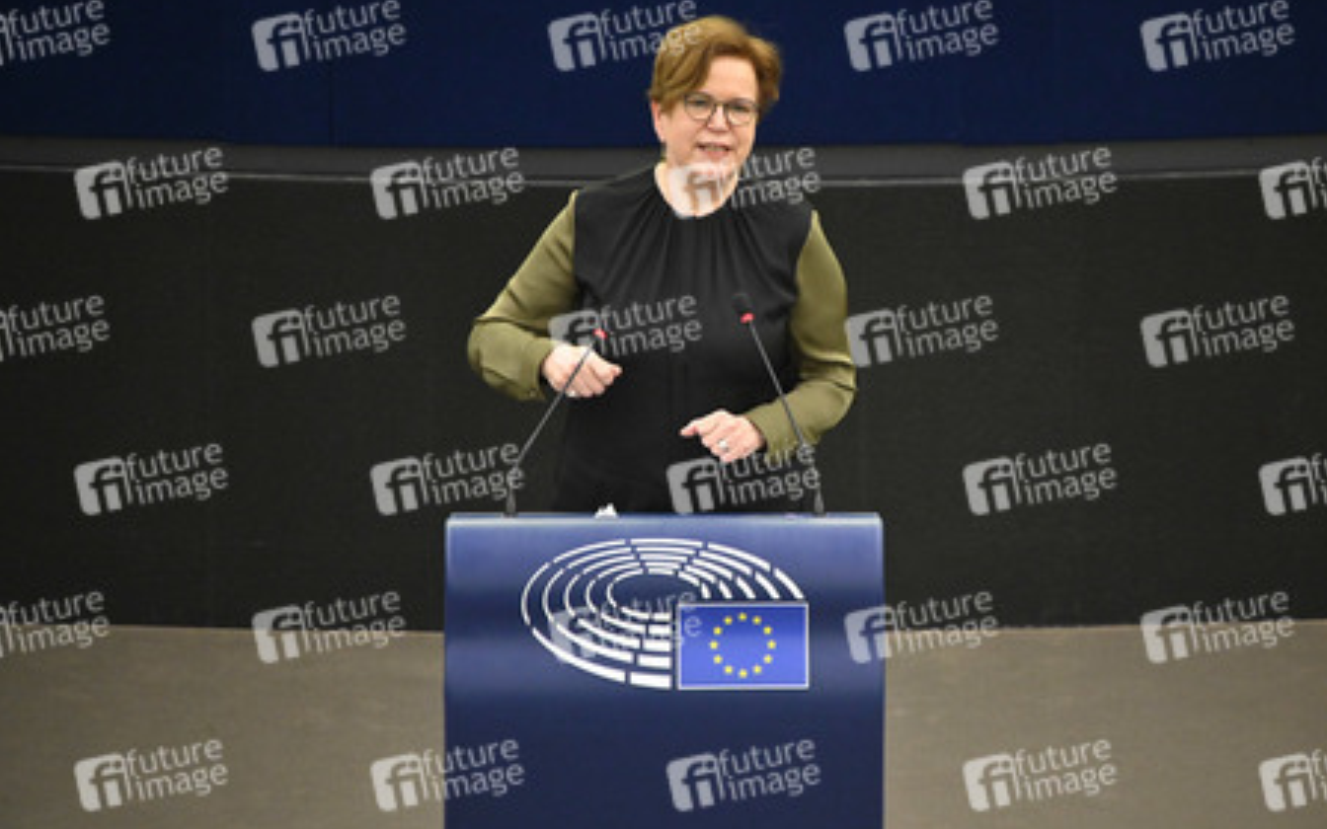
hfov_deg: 4.1
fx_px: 18517
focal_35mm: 512
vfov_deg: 2.6
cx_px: 664
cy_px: 406
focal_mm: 500
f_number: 6.3
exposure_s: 1/320
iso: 4000
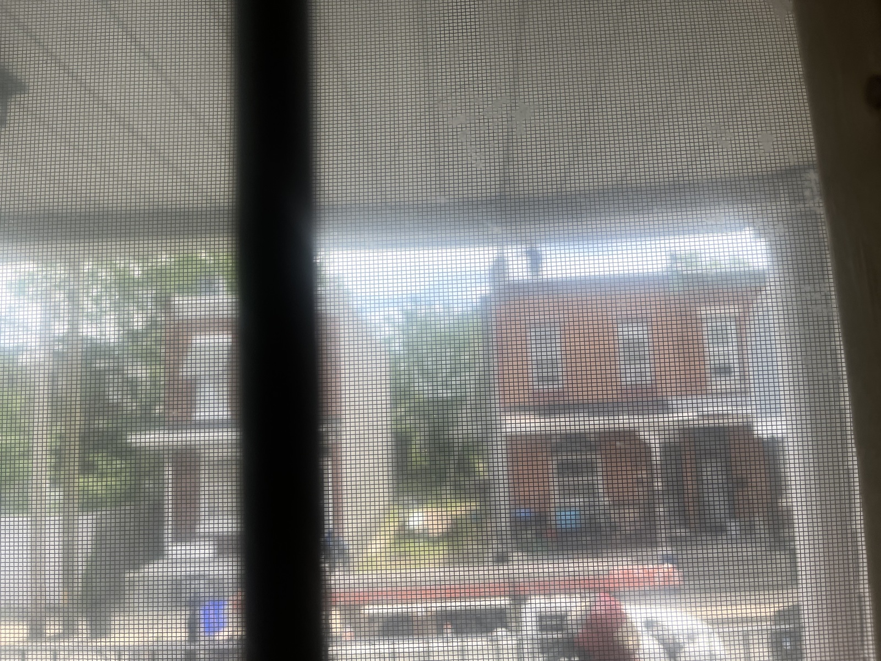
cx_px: 440
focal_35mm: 26
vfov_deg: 53.1
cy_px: 330
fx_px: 662
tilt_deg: +6.9
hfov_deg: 67.3
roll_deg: +1.9
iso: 50
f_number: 1.6
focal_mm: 5.1
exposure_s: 1/532
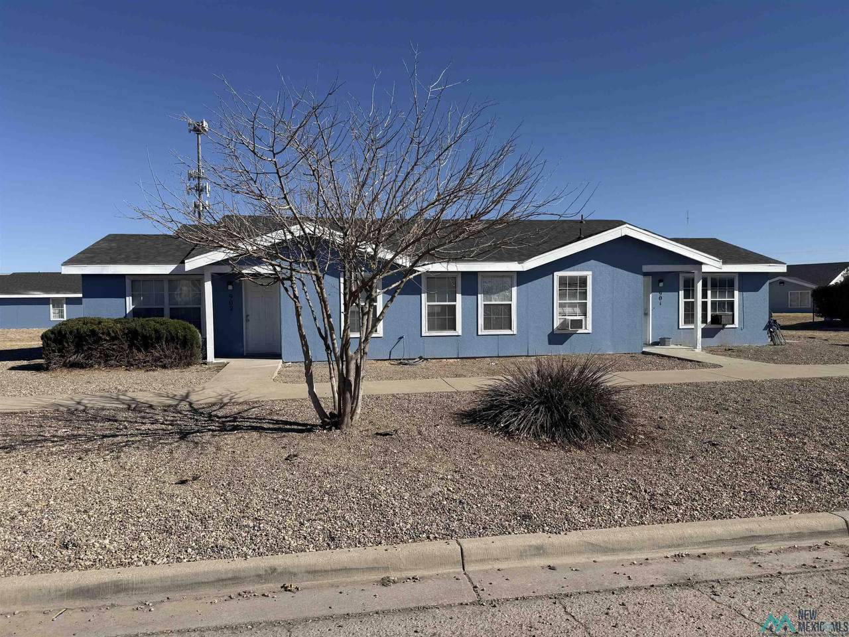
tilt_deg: -2.3
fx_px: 589
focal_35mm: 24
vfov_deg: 56.8
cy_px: 318
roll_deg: +0.2
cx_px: 424
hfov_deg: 71.6
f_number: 1.78
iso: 80
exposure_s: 1/6711
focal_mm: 6.76
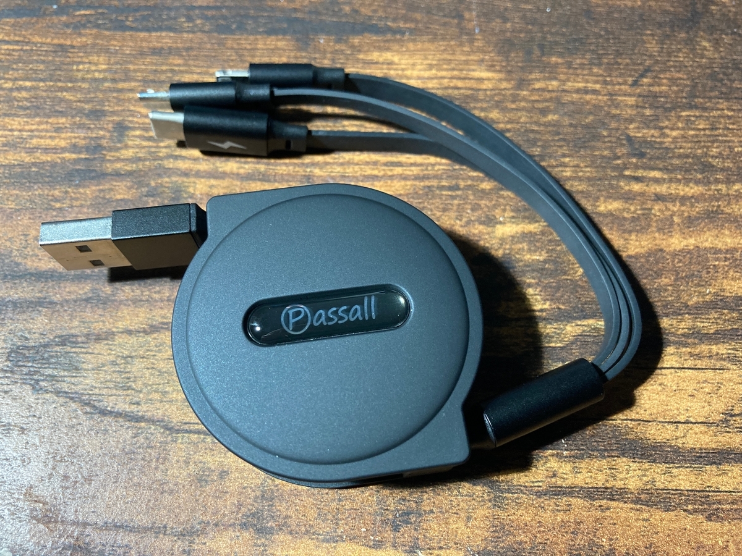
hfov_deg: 63.4
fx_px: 600
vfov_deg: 49.7
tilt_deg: -68.2
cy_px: 278
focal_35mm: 28
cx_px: 371
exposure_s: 1/60
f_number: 1.8
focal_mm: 3.99
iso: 250
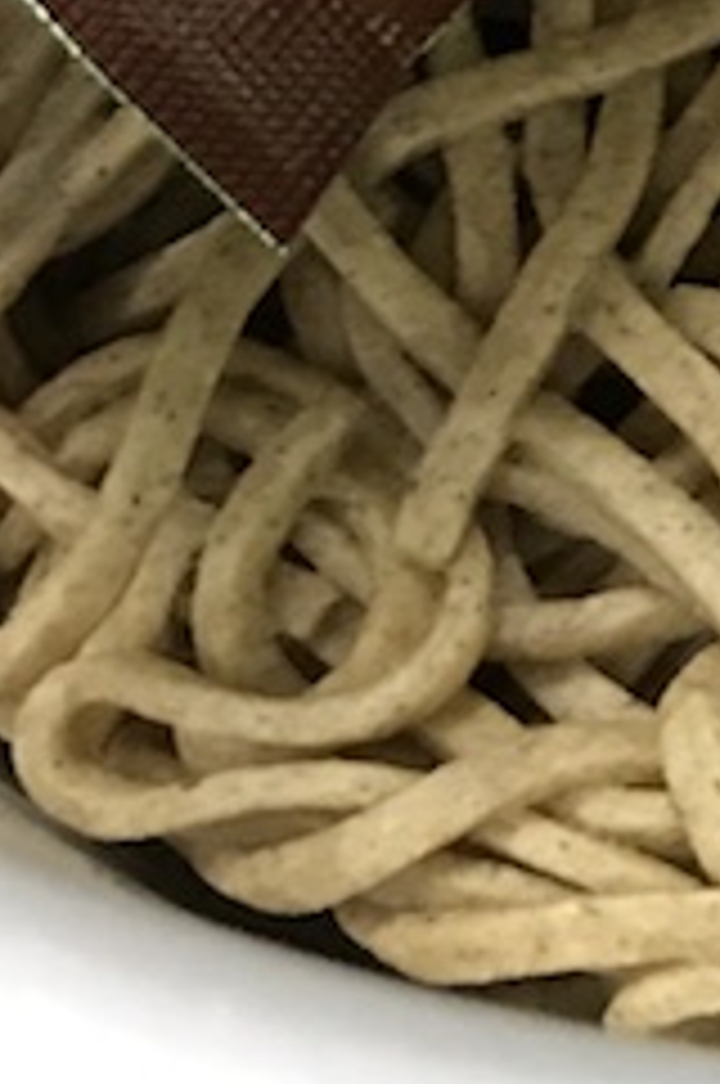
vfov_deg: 16.3
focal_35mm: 121
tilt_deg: -56.9
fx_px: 3640
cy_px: -220
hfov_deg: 10.0
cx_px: 1706
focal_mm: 3.99
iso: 64
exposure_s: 1/16
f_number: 1.8
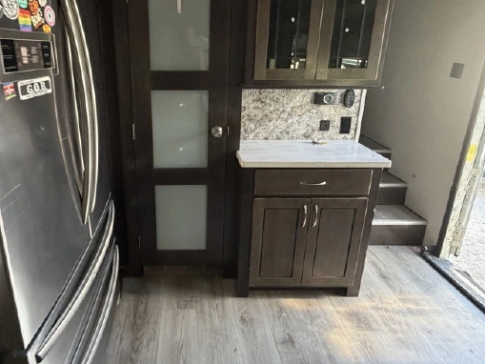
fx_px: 308
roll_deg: -0.4
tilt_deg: -15.1
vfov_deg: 60.3
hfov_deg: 75.5
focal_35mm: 22
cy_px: 135
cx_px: 192
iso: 320
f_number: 2.2
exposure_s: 1/70
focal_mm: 2.22
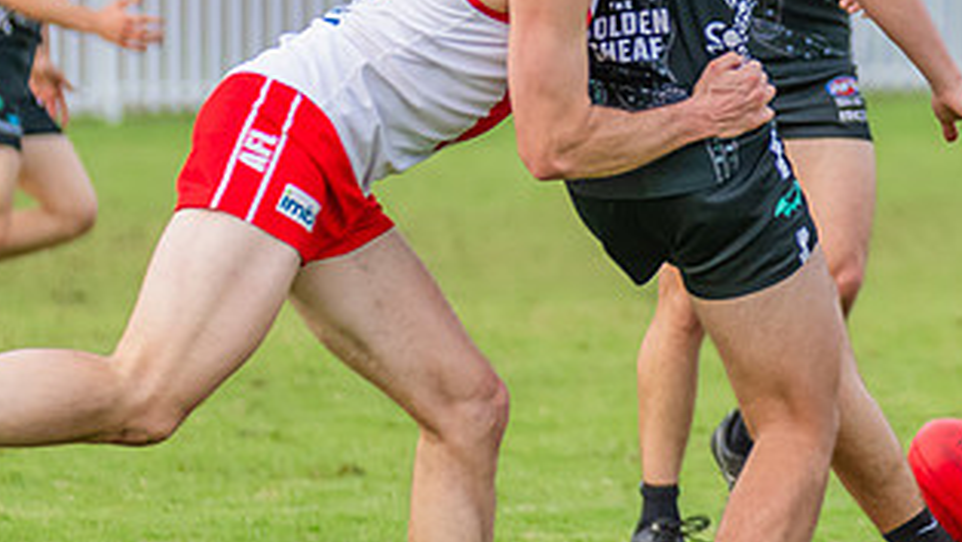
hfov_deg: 2.7
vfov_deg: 1.5
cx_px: 956
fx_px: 20238
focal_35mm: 793
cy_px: -91
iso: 800
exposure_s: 1/1600
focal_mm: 240
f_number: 4.5
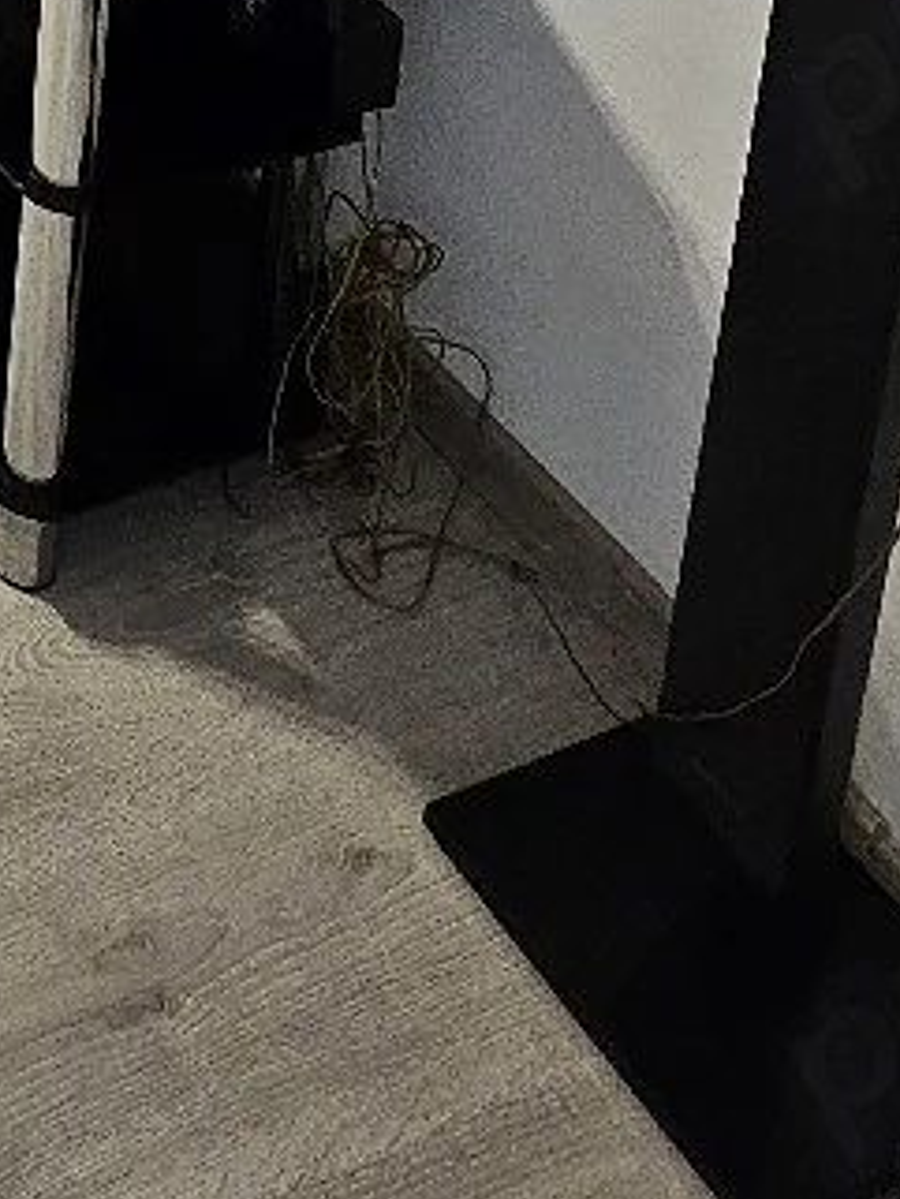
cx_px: -504
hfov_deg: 21.8
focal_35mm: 54
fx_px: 1871
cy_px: -973
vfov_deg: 21.8
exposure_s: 1/50.3
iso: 250
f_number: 2.2
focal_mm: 2.2
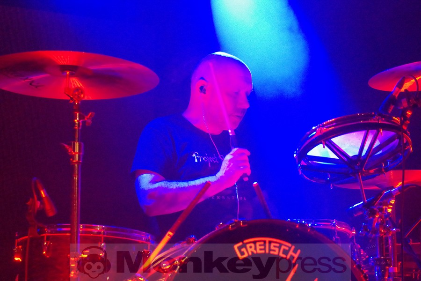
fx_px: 1228
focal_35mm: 105
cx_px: 210
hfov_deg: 19.5
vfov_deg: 13.0
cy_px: 140
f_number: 5
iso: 6400
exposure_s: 1/250
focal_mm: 70
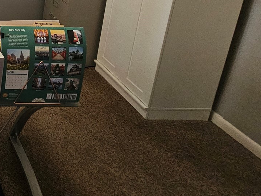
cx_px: -101
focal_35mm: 37
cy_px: -38
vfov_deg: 32.2
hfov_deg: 32.5
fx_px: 279
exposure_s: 1/40
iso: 320
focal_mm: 2.2
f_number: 2.2
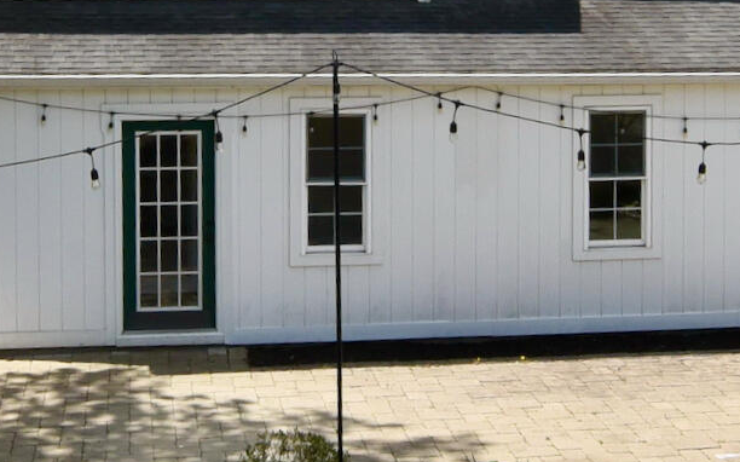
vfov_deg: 18.1
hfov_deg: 29.3
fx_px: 1411
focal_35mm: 70
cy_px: 5
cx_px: 299
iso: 800
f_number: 13
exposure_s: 1/640
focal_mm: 14
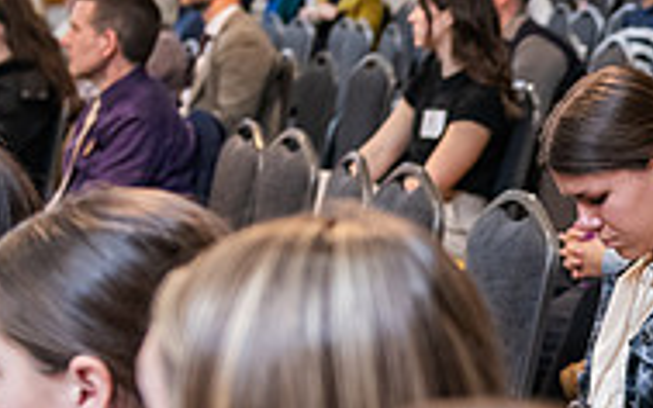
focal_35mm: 138
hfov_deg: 14.7
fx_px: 2455
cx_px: 760
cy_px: 334
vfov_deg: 9.5
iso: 1600
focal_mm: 44
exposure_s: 1/125
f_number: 3.2
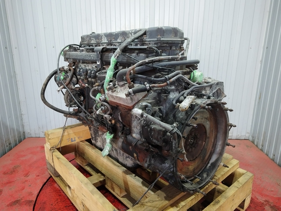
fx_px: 211
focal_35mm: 26
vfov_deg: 53.1
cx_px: 140
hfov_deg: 67.3
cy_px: 106
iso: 1135
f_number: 1.8
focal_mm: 6.24
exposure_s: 1/100
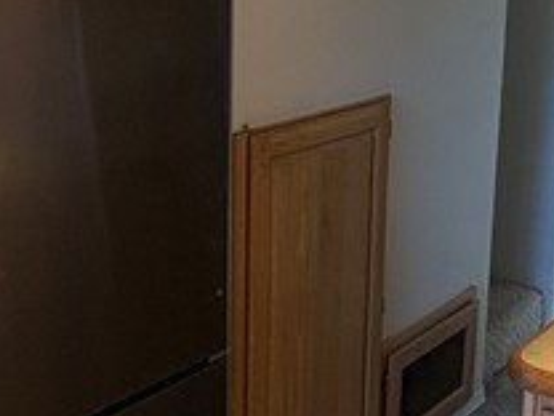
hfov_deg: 27.4
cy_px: 123
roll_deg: -2.8
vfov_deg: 21.2
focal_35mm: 69
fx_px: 1104
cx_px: 466
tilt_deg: -10.8
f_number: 2.2
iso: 320
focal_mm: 2.22
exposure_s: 1/60
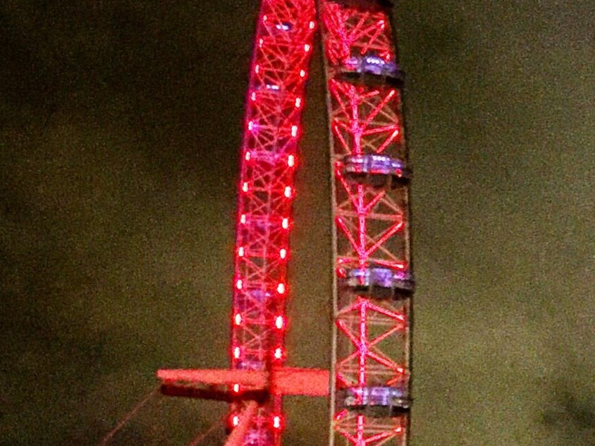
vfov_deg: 16.1
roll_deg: -1.5
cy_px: 546
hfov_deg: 20.5
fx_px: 1512
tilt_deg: +6.9
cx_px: 761
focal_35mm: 88
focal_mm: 4.15
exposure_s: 1/17
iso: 1250
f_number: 2.2
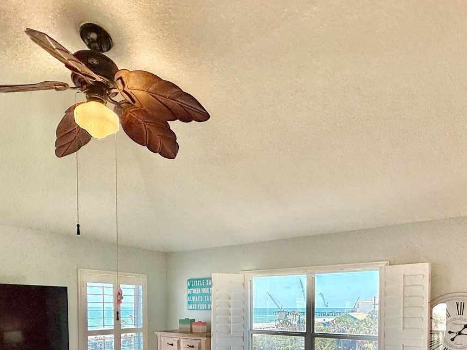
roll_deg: -0.8
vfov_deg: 47.3
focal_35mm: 26
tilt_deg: -2.0
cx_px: 270
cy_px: 320
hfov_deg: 66.9
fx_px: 351
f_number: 2.2
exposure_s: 1/383
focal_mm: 2.22
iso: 64
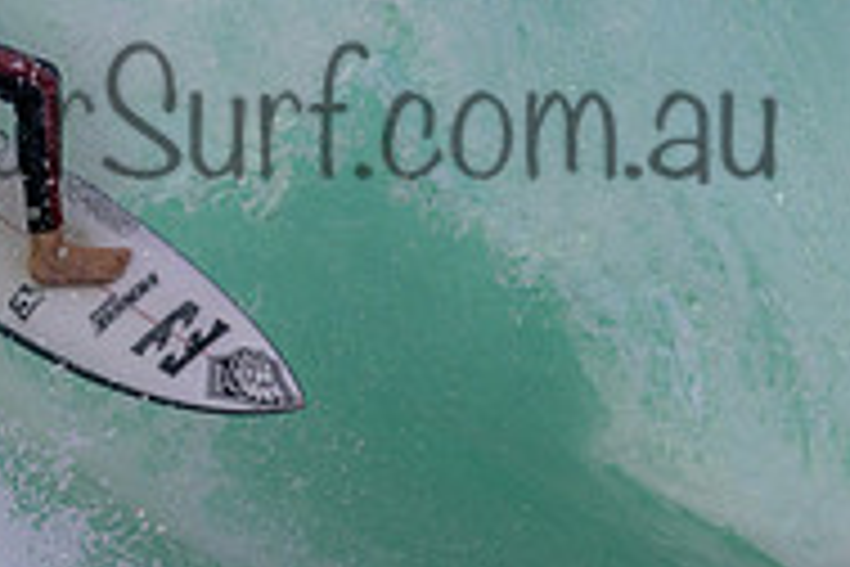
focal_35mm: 2461
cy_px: 74
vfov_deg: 0.6
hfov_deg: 0.8
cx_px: 301
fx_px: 58102
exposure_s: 1/2000
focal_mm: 800
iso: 1400
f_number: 11
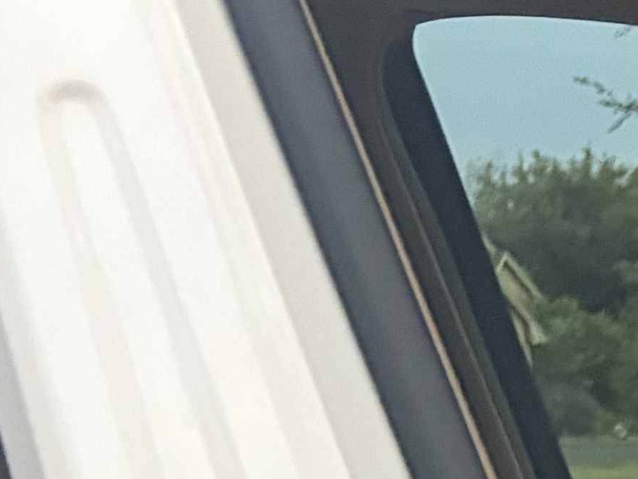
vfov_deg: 7.7
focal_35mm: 167
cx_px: 1811
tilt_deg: -16.5
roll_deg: +2.5
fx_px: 3078
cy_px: 1458
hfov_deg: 9.6
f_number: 1.6
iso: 250
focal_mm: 5.96
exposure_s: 1/60
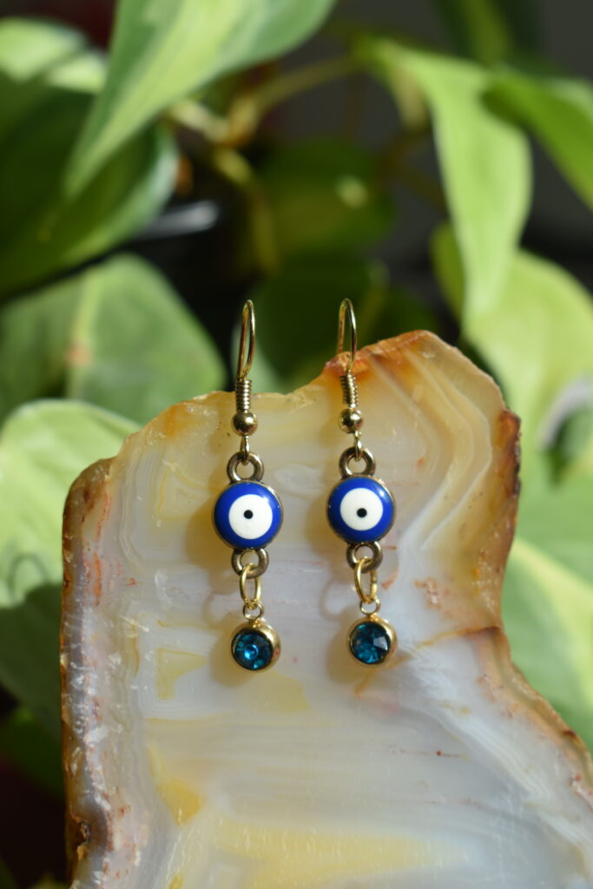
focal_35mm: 63
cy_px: 444
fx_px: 1556
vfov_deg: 31.9
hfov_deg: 21.6
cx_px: 296
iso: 100
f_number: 8
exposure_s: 1/200
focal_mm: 42
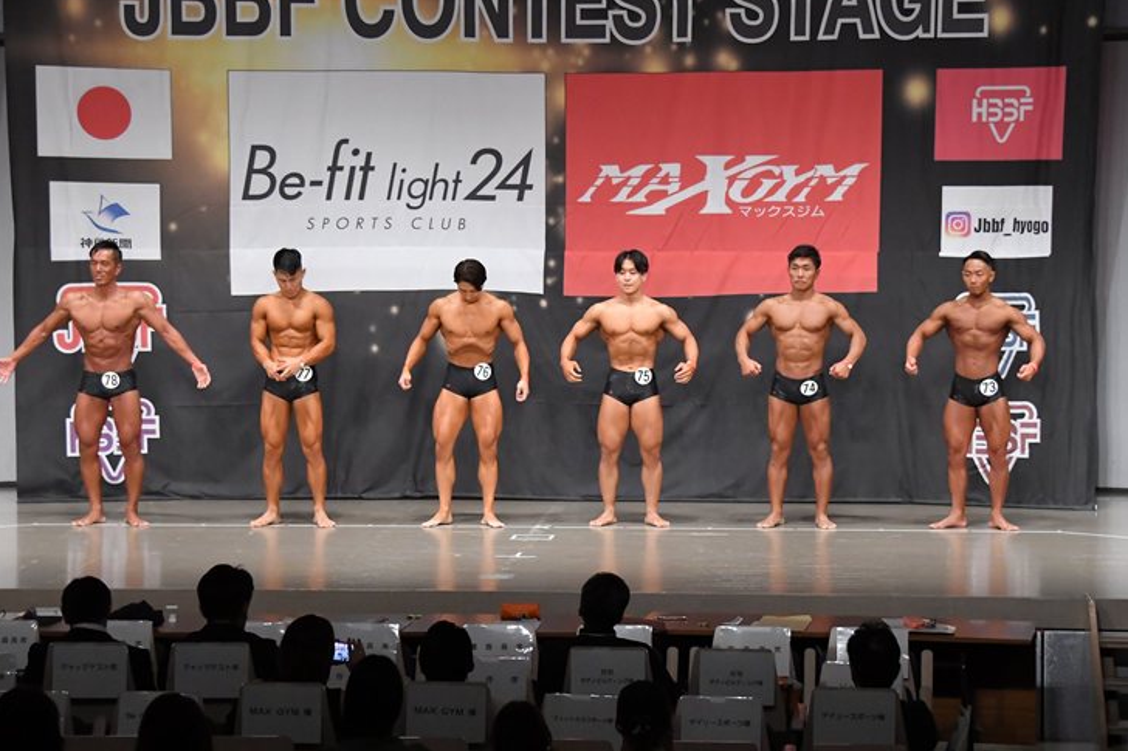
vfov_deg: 13.8
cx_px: 569
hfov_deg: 20.6
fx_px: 3101
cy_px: 384
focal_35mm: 99
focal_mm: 62
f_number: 5.6
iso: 6400
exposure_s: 1/400
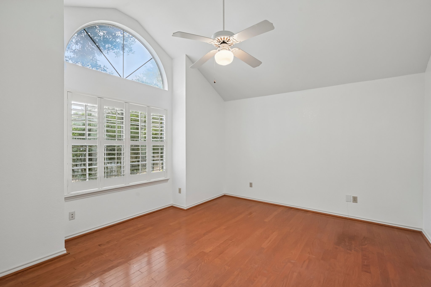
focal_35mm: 16
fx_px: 192
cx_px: 216
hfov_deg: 96.7
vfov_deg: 73.7
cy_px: 144
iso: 400
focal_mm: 16
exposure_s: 1/30
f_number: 8
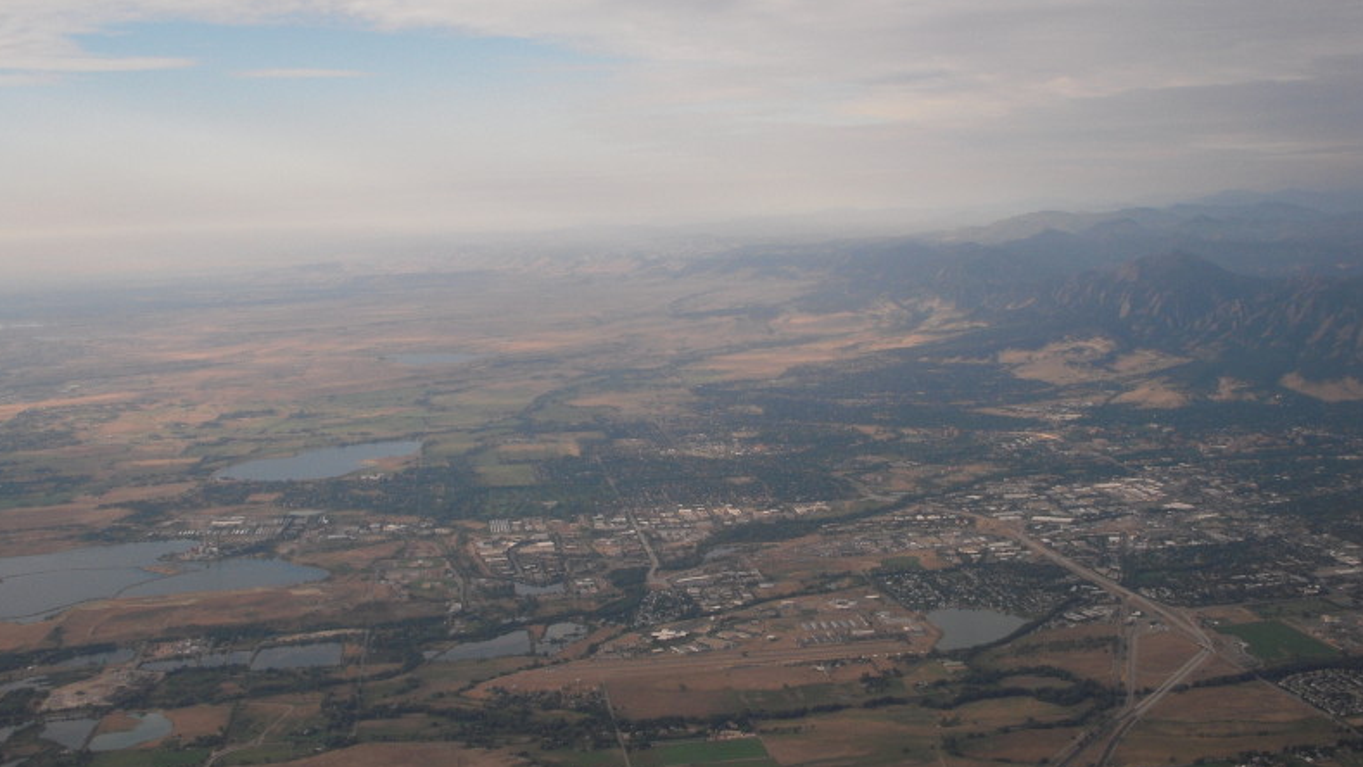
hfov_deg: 48.4
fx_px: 1518
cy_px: 301
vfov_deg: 28.3
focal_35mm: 42
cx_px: 679
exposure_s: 1/200
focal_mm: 6.3
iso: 100
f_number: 6.6
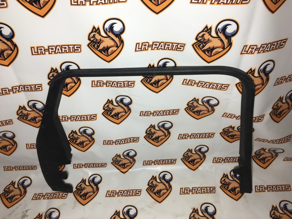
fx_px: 245
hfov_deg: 61.7
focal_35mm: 29
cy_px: 110
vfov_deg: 48.2
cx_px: 146
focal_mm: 4.15
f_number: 2.2
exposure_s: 1/50
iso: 25
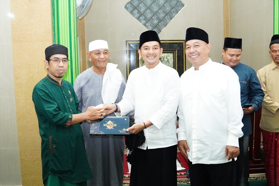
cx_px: 140
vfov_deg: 36.9
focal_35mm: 36
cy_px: 93
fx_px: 279
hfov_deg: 53.1
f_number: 4
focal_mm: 24
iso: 12800
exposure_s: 1/250
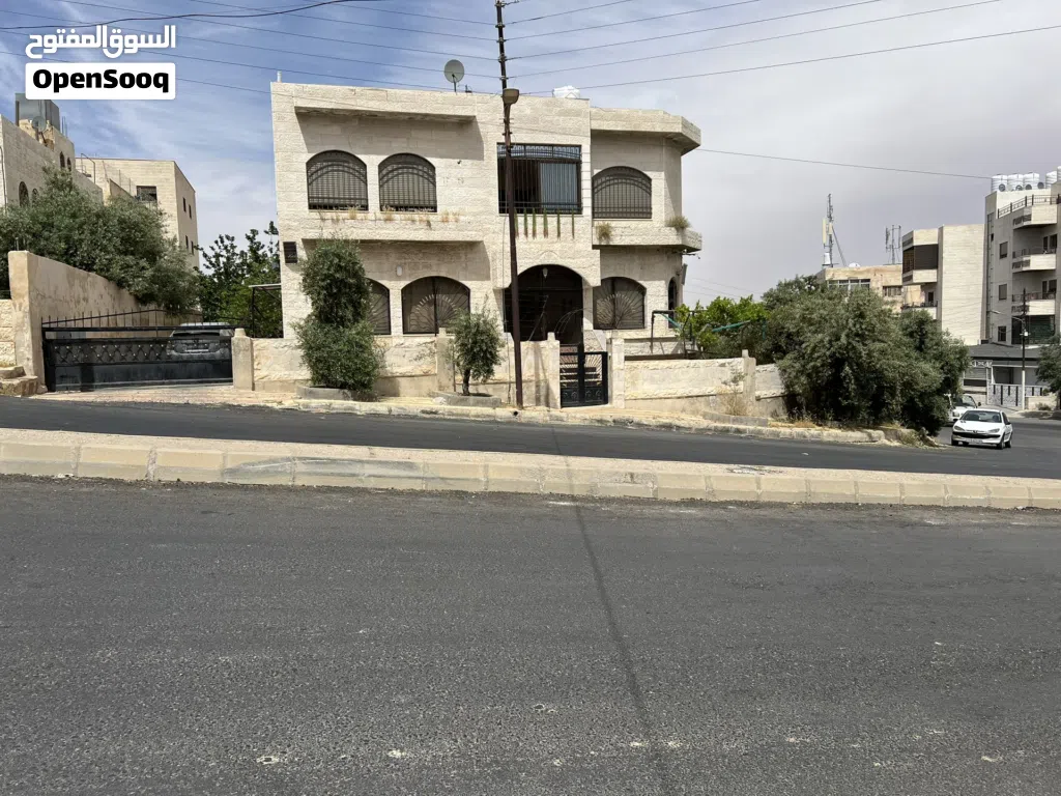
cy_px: 398
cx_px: 530
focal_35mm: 26
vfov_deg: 53.1
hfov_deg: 67.3
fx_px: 797
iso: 50
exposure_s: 1/6579
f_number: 1.5
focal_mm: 5.7
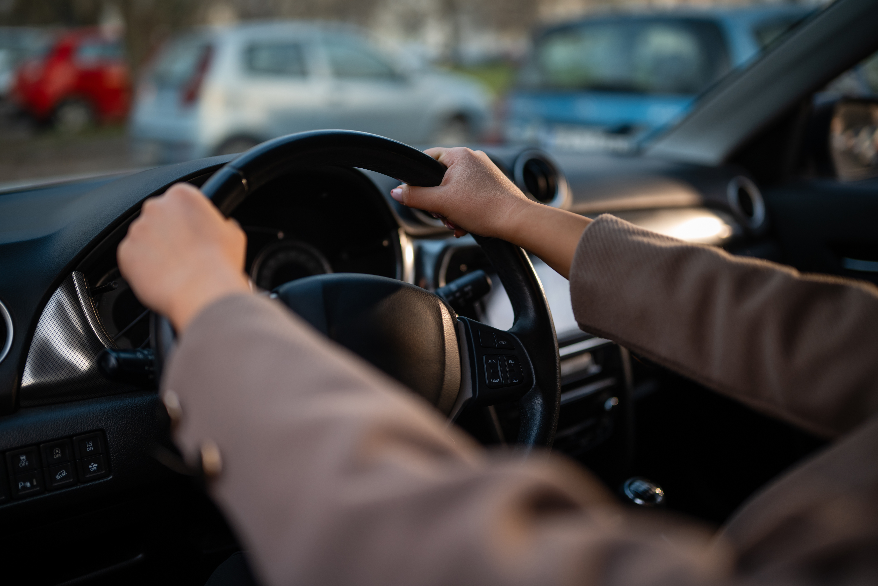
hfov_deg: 54.4
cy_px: 293
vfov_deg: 37.9
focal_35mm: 35
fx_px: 854
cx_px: 439
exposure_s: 1/500
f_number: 1.2
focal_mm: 35
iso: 200
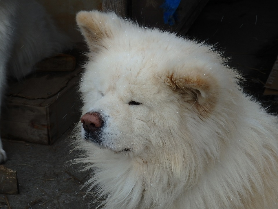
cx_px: 139
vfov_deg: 14.0
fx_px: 851
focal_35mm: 106
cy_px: 104
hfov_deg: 18.5
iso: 125
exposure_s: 1/125
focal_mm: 19
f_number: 5
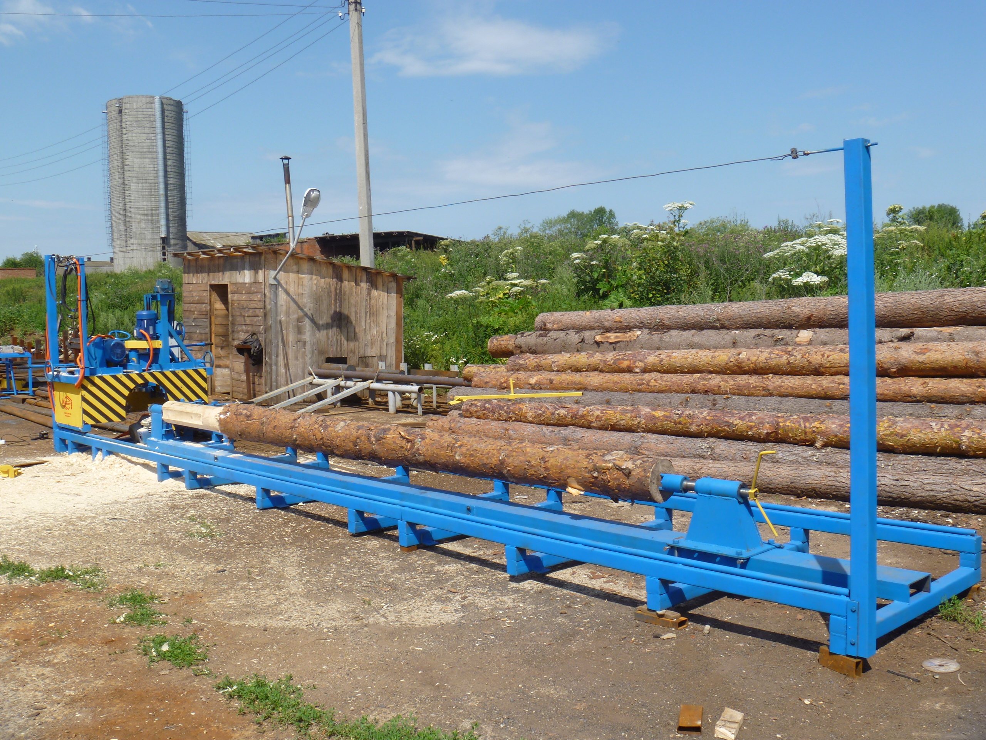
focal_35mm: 35
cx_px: 493
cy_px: 370
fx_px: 997
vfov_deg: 40.7
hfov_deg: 52.6
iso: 80
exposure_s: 1/320
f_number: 5.6
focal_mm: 6.3
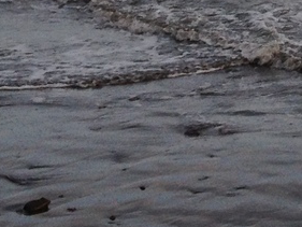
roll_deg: +1.2
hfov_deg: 9.7
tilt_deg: -1.8
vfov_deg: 7.0
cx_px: 427
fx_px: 1737
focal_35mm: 199
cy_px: -351
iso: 50
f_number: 2.4
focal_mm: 4.28
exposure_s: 1/665
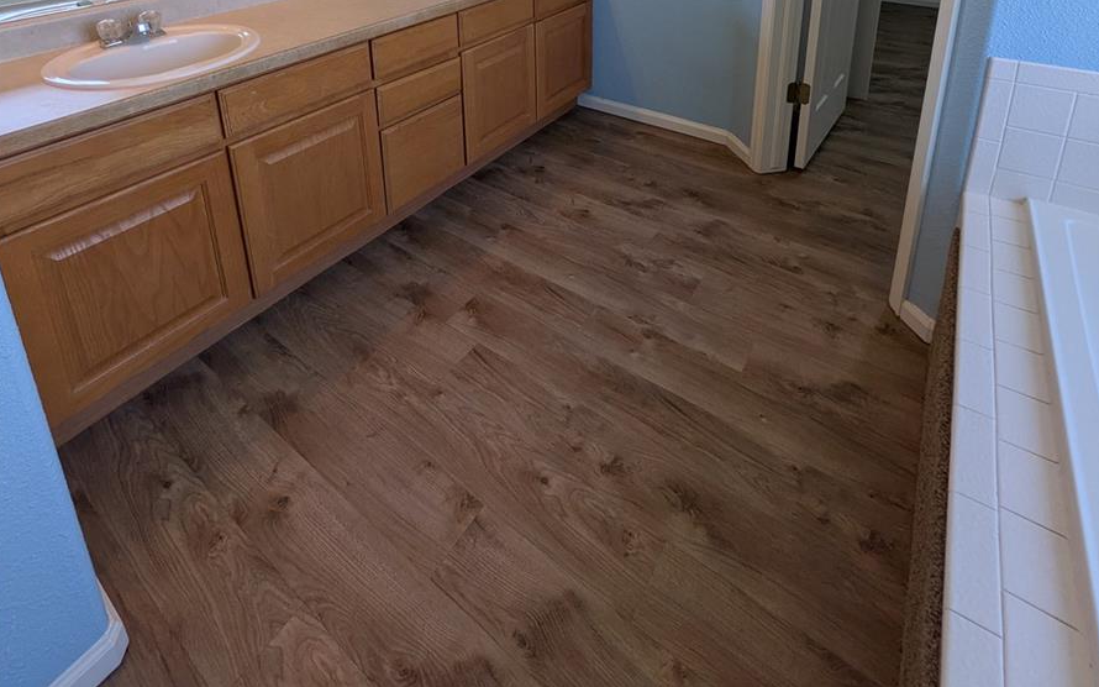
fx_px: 599
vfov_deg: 49.3
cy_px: 7
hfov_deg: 85.1
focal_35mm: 20
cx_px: 547
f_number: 2.2
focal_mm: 1.83
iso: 62
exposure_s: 1/120
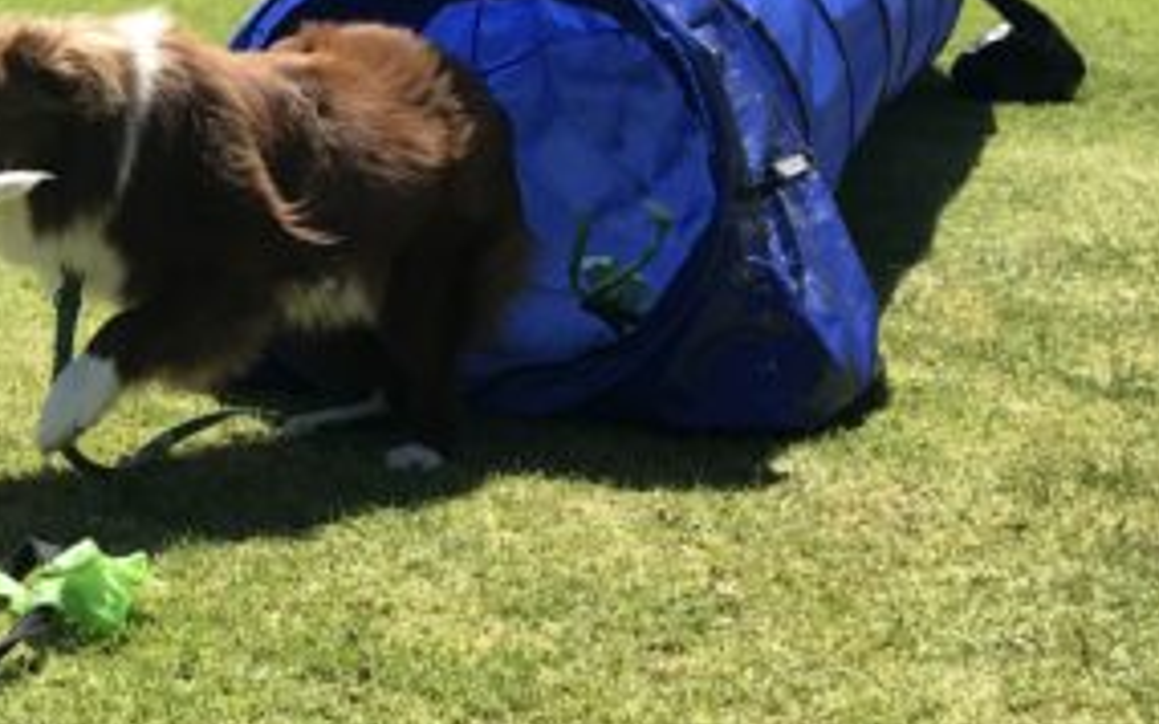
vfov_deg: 16.2
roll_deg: +2.5
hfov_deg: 23.9
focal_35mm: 80
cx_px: -163
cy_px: 159
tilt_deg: -9.3
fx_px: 2526
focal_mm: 3.99
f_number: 1.8
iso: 20
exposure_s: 1/1546
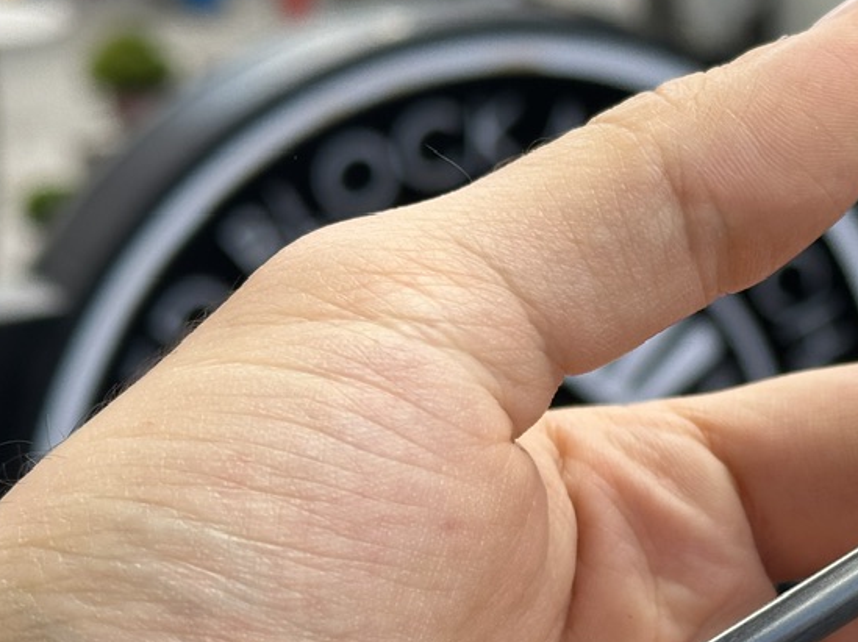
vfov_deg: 13.1
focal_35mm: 112
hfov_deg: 17.2
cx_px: 871
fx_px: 2774
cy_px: 526
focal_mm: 6.86
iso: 64
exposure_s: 1/541
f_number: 1.78
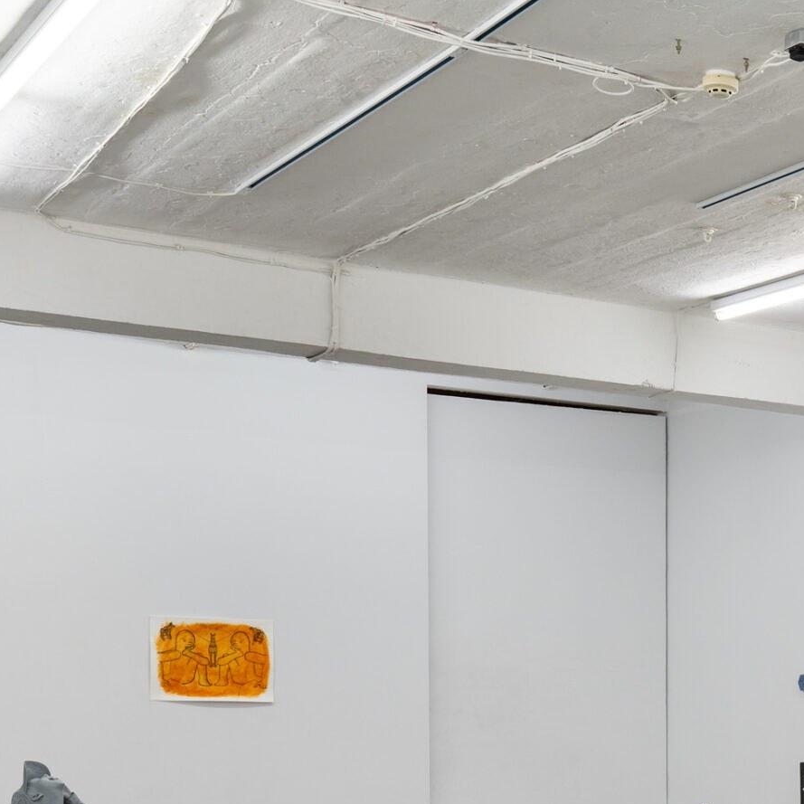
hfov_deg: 21.5
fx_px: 1898
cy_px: 727
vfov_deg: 23.3
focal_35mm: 72
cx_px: 1054
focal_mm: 29.5
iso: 100
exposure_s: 1/8
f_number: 11
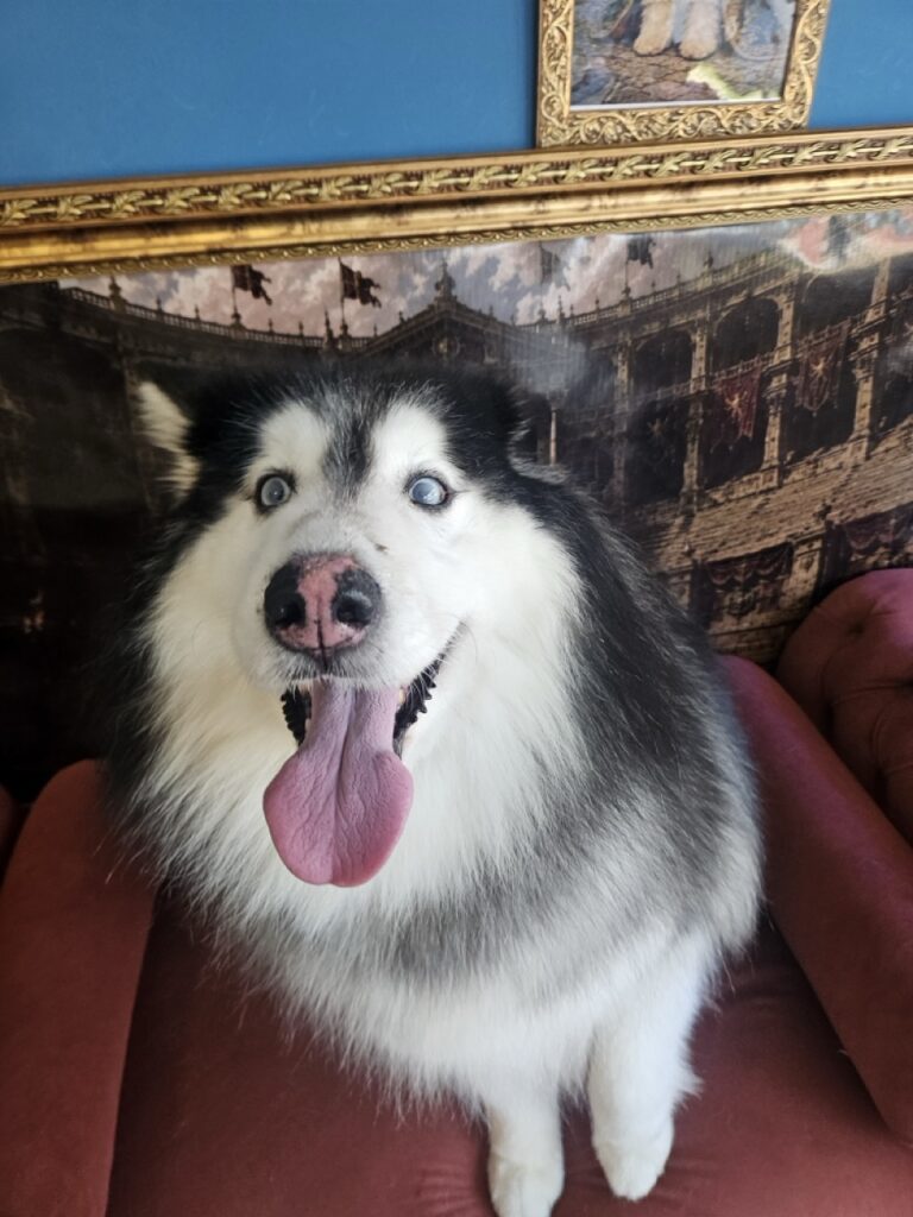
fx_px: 809
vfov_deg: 73.9
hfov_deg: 58.9
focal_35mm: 23
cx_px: 456
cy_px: 608
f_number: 1.8
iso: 160
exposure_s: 1/149
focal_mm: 5.4
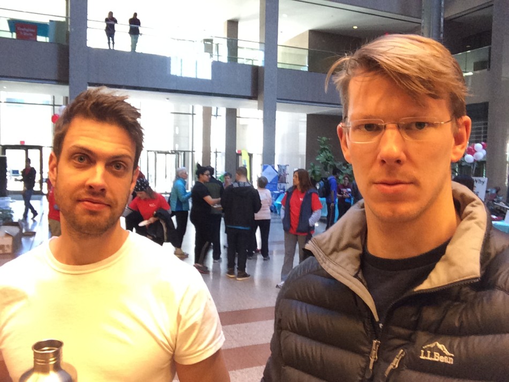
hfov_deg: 58.3
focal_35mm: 31
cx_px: 254
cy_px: 191
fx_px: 456
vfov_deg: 45.5
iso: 250
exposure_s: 1/30
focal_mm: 2.15
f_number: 2.4
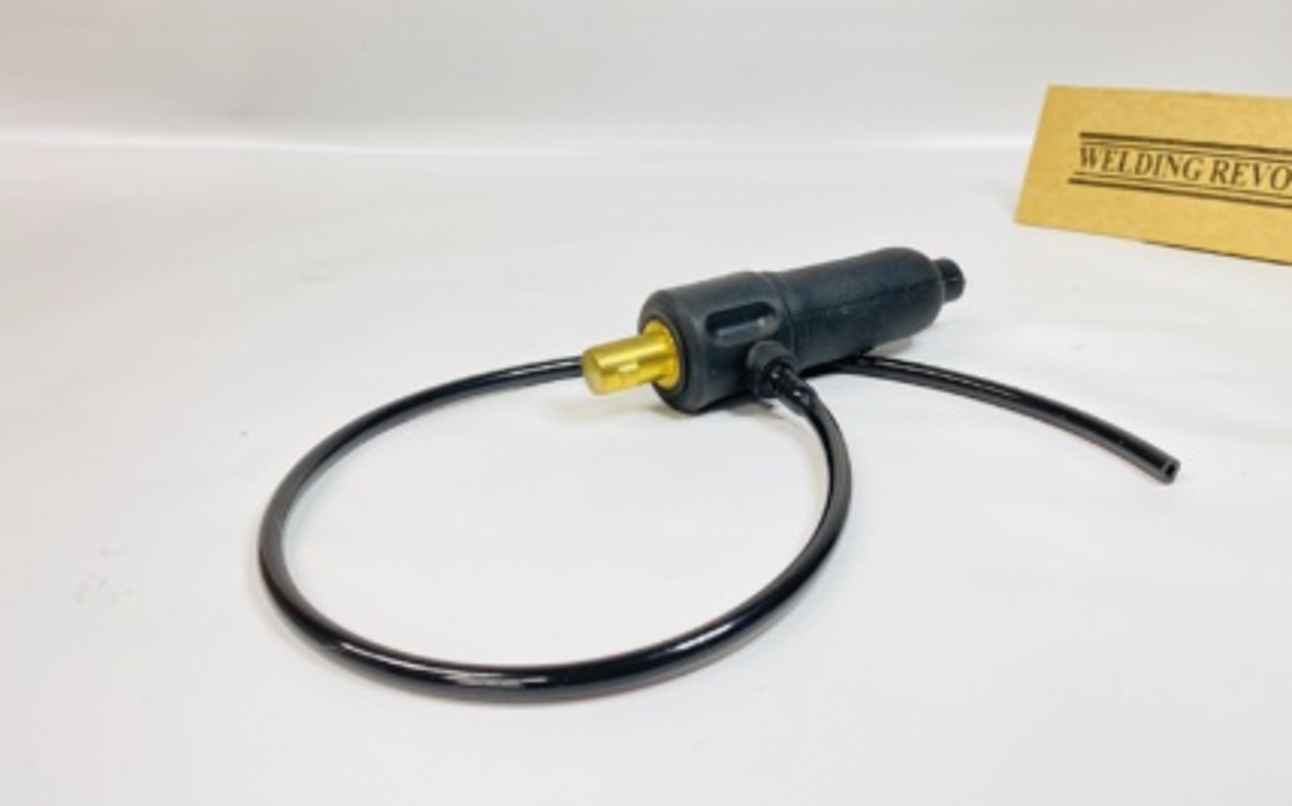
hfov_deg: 64.6
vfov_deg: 43.0
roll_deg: +0.2
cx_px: 670
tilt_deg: -21.4
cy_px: 350
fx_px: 1021
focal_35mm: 29
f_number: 1.8
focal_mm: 4.25
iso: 125
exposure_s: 1/100
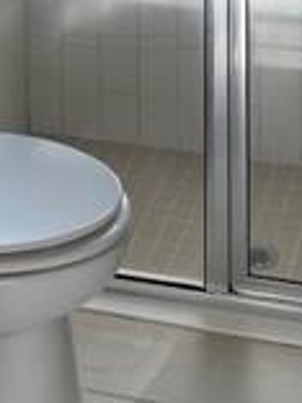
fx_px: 1245
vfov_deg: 16.3
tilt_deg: -8.0
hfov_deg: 13.8
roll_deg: +1.3
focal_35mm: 107
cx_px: 114
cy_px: -256
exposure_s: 1/255
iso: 32
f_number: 1.6
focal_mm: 4.2
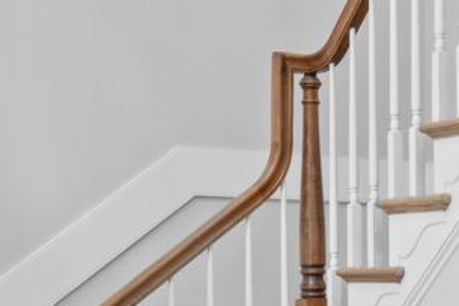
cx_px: 573
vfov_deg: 14.3
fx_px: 1198
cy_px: 299
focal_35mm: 94
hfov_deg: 20.1
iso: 320
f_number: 8
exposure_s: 1/2.5
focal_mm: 14
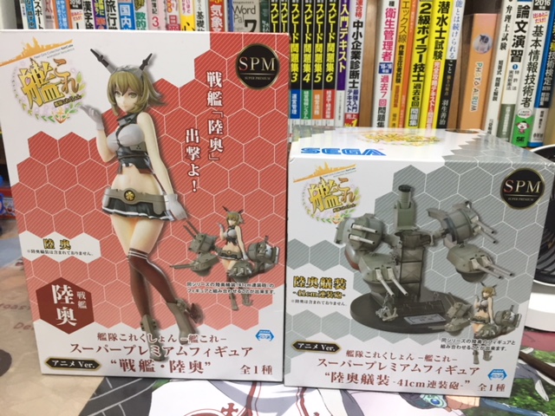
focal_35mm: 29
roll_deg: -1.1
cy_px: 208
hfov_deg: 61.7
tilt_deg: -17.8
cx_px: 278
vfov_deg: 48.2
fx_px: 465
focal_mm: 4.15
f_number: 2.2
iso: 100
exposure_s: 1/30
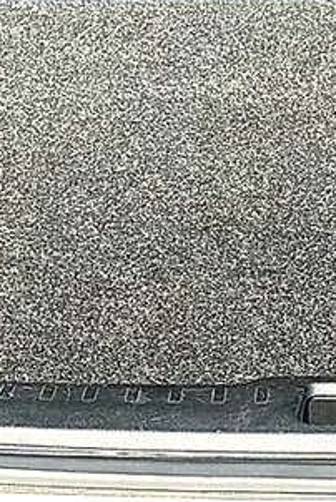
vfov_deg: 11.9
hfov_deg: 8.0
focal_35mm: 171
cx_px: 378
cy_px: 81
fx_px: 2388
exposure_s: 1/946
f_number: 1.78
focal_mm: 6.86
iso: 80
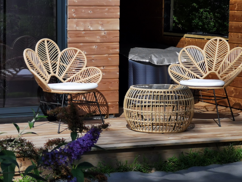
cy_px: 91
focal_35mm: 125
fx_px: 874
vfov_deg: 11.9
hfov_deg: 15.8
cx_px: 121
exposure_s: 1/1938
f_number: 2.4
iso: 50
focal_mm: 7.48
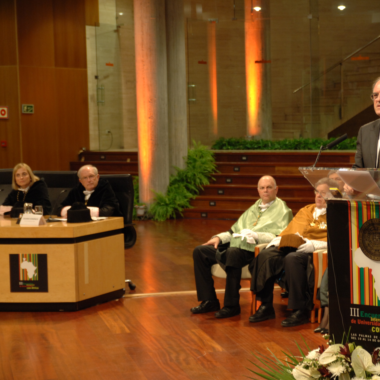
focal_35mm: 89
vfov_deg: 19.5
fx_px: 1105
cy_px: 189
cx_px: 285
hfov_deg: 19.4
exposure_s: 1/30
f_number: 2.8
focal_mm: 46
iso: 400
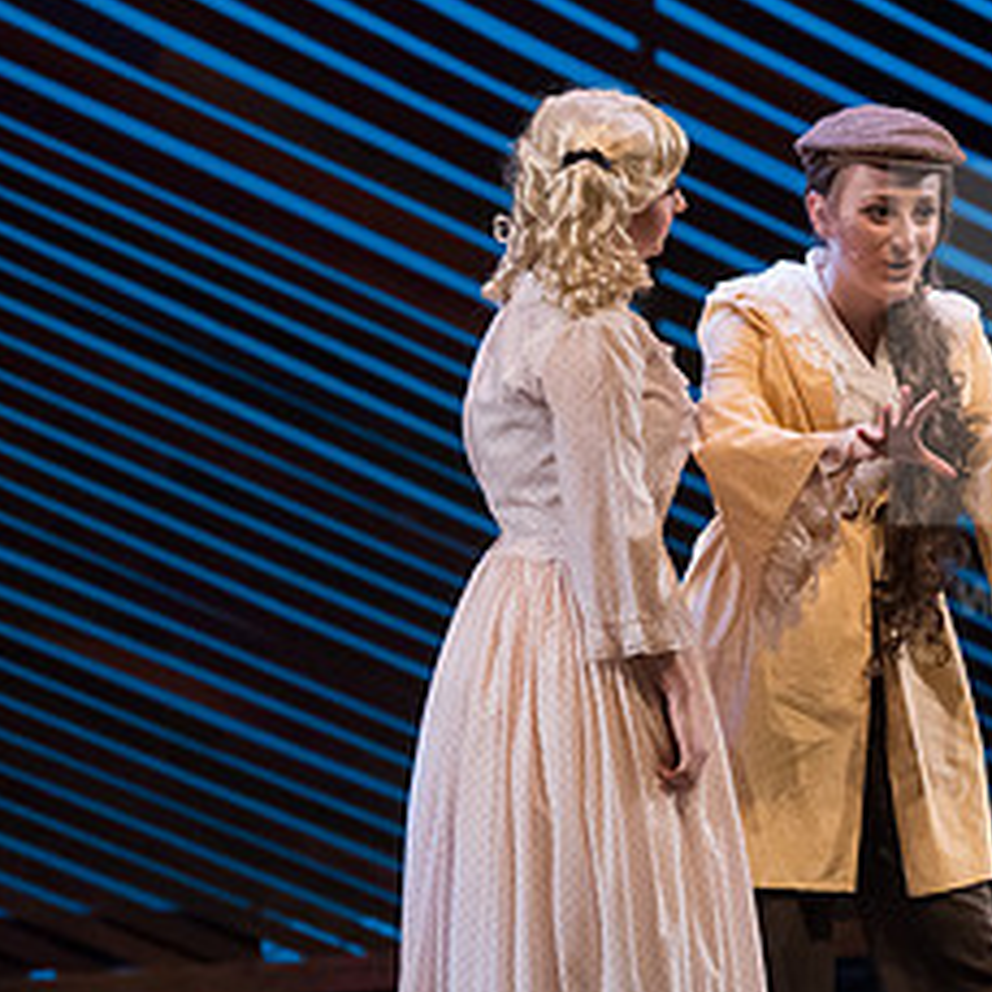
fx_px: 9435
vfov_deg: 6.0
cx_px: 758
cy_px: 687
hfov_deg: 6.0
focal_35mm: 291
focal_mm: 135
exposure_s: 1/320
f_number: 2.8
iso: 4000
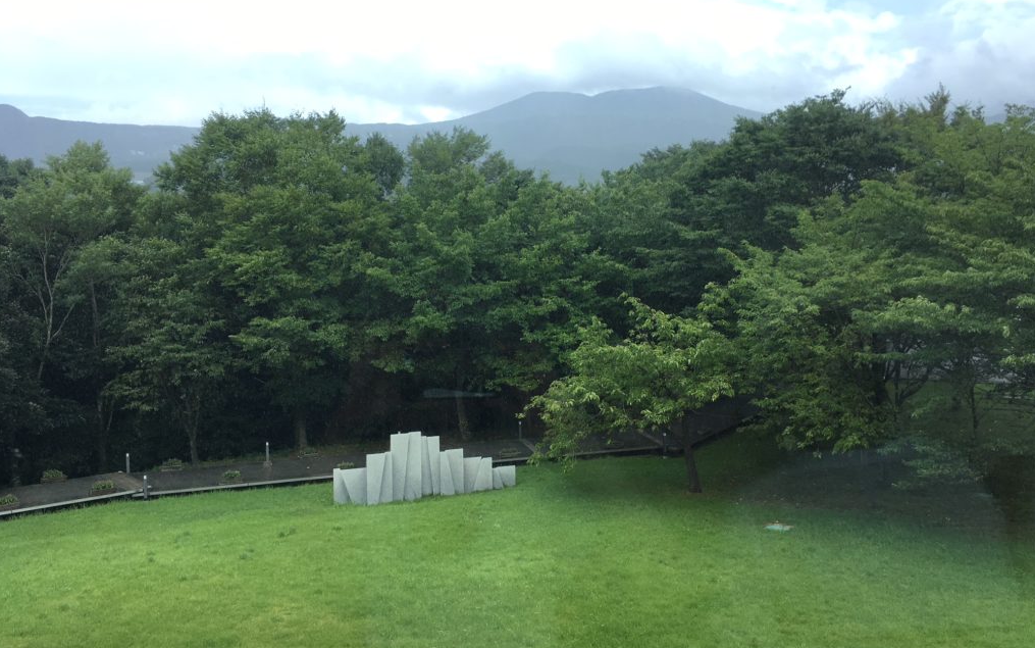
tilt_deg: -2.8
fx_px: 875
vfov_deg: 40.5
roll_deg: +1.0
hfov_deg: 61.2
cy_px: 264
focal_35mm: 31
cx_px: 518
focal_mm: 4.15
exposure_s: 1/450
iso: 25
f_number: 2.2
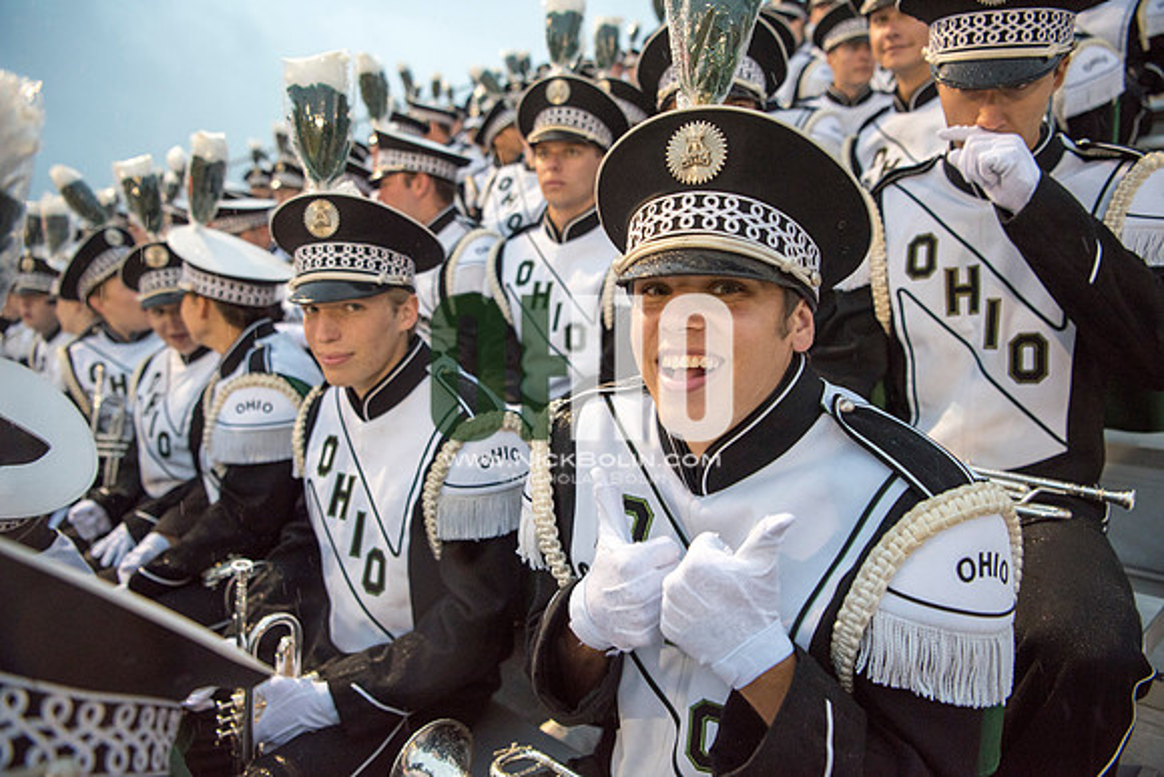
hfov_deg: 73.7
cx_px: 582
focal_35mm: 24
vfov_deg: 53.2
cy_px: 388
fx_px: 776
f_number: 3.2
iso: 2000
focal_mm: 24
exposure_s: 1/320
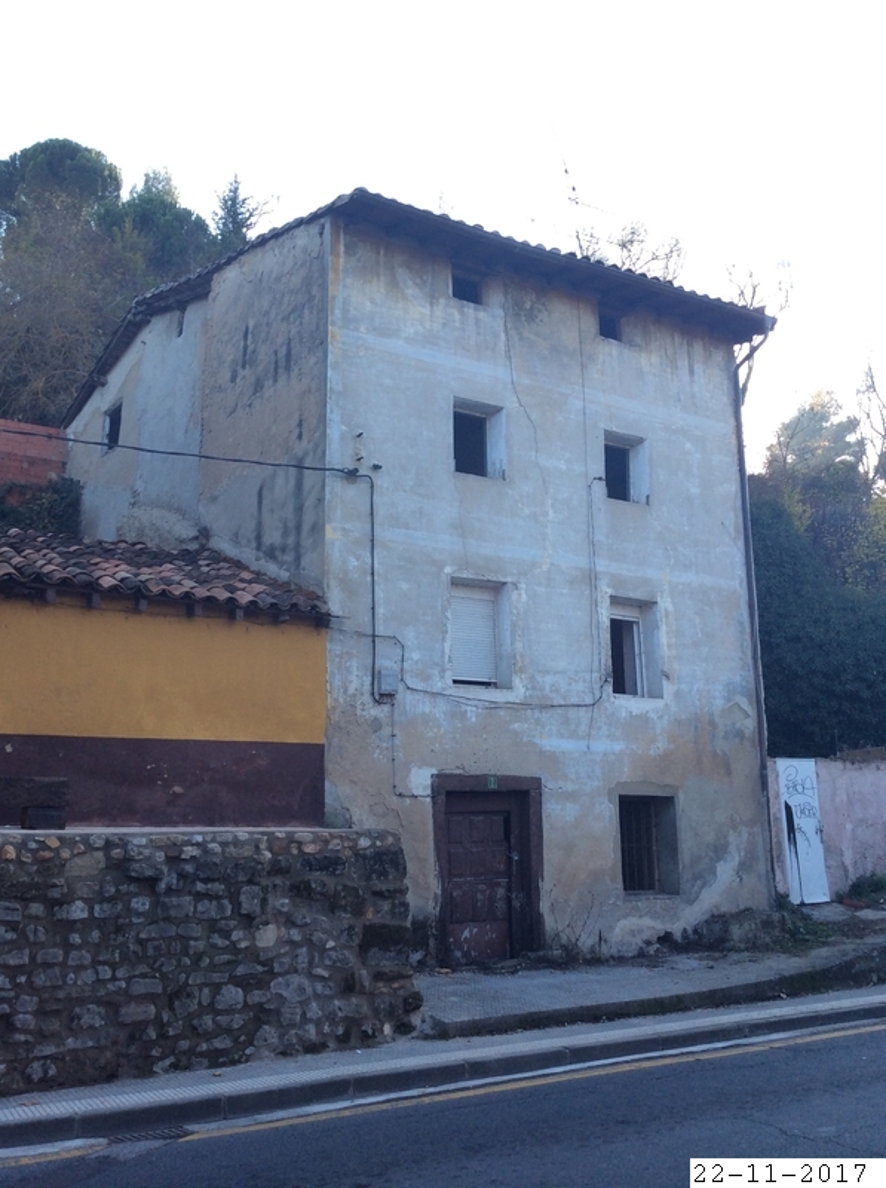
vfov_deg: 55.4
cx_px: 443
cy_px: 594
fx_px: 1130
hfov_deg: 42.8
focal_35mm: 33
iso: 32
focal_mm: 3.3
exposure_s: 1/199
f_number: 2.4
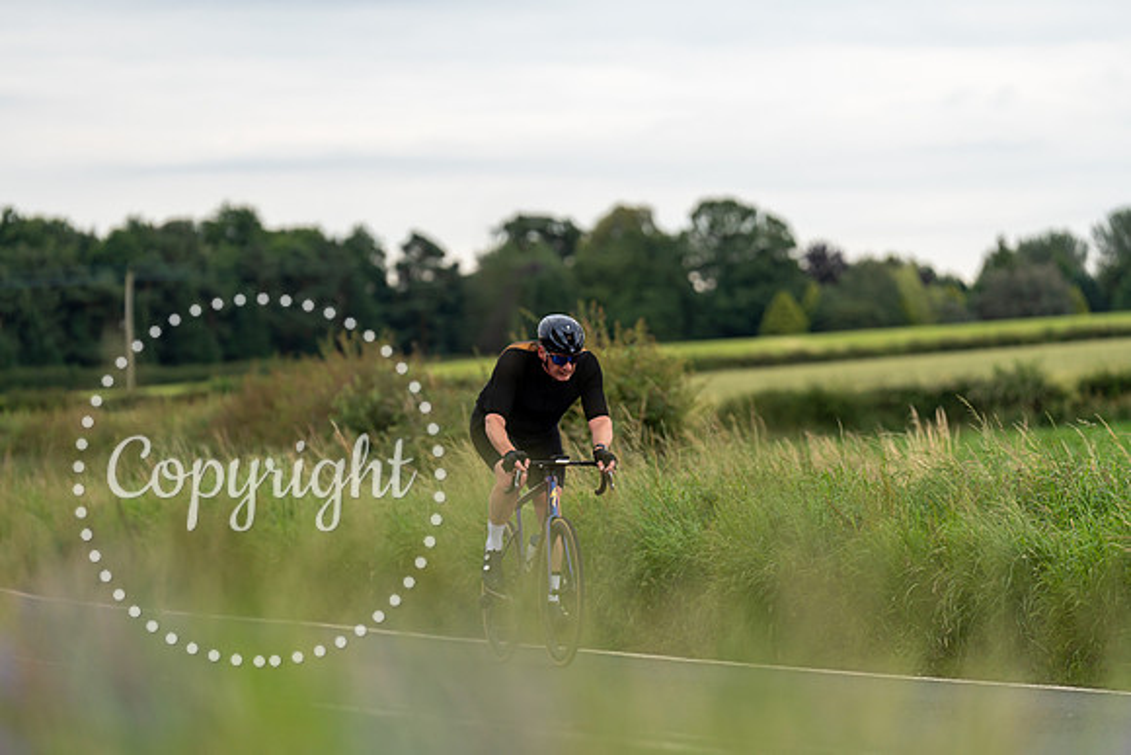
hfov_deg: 11.4
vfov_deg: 7.6
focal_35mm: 180
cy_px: 378
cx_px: 566
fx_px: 5656
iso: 500
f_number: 3.2
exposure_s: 1/800
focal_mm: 180
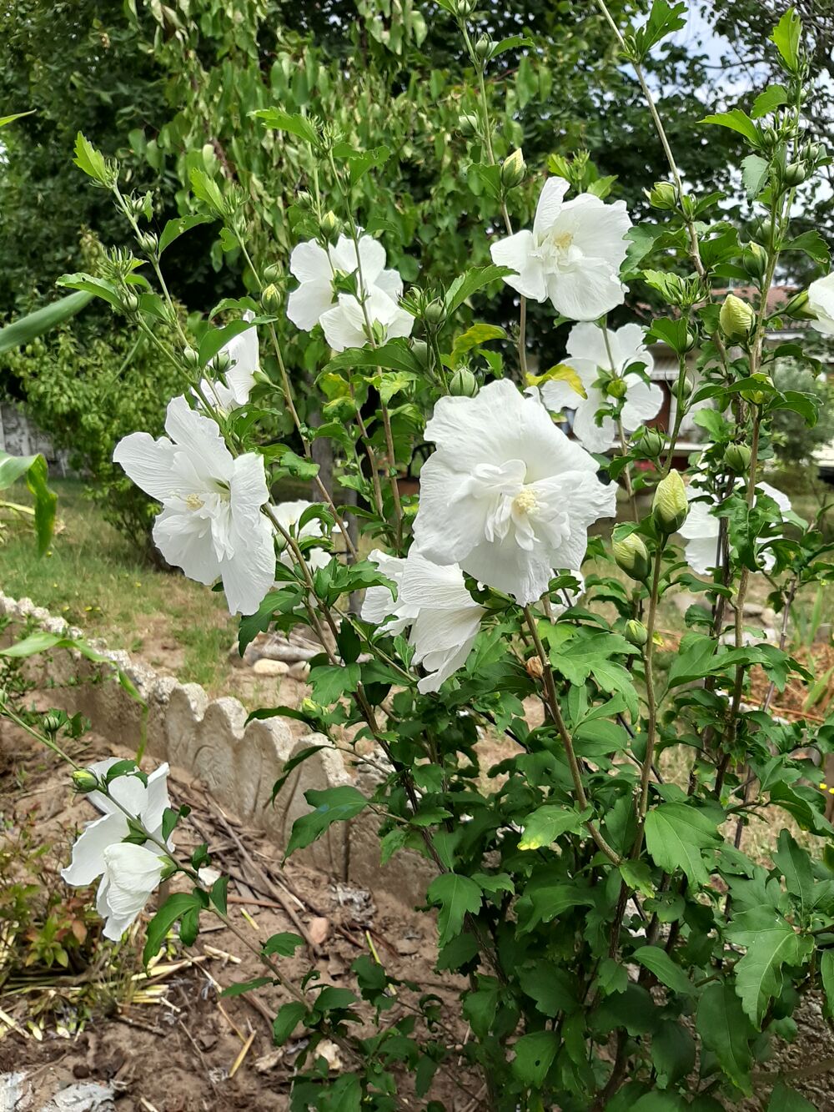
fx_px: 835
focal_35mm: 26
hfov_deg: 53.1
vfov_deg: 67.3
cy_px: 556
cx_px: 417
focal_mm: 3.93
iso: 40
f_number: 1.7
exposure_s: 1/1876
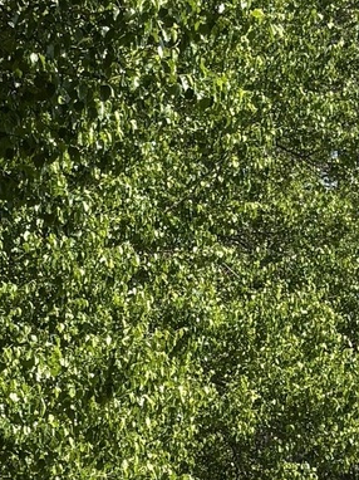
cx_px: 99
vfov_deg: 12.4
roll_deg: +0.4
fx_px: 2173
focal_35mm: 157
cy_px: 535
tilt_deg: -2.8
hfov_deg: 9.4
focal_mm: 5.96
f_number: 1.6
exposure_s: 1/2193
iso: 50
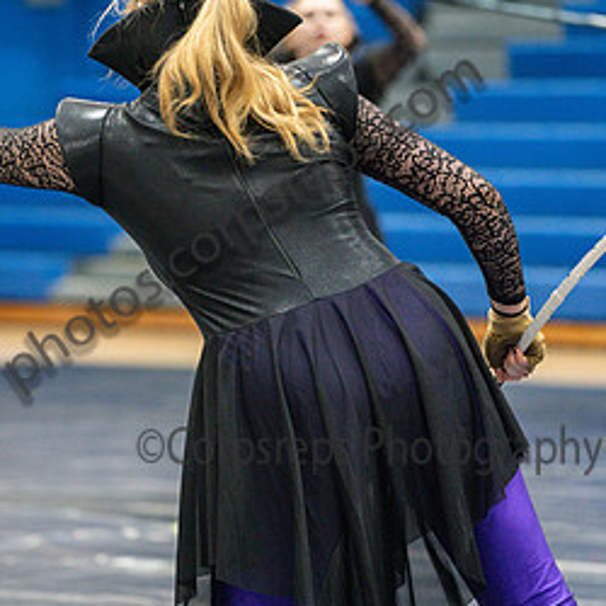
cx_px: 267
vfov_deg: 6.7
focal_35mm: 260
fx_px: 5150
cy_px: 225
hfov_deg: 6.7
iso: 6400
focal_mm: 170
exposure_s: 1/500
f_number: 4
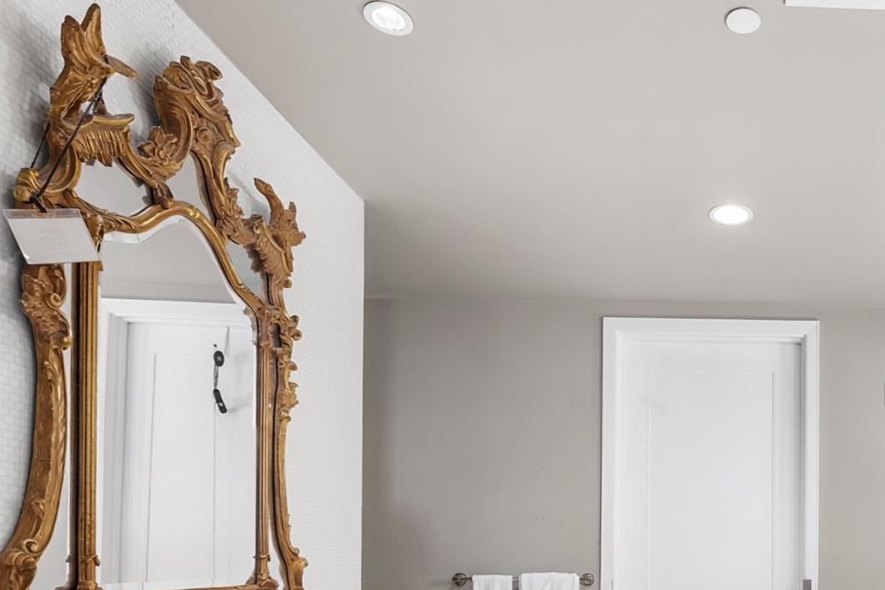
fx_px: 757
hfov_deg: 55.3
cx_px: 737
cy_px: 577
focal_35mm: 31
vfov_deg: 38.3
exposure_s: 1/4
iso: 400
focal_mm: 15.4
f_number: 6.3
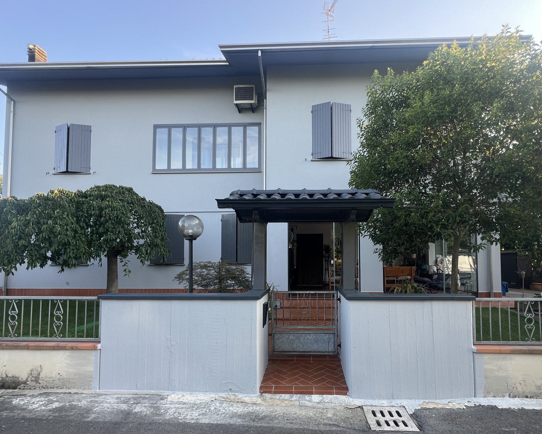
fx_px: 273
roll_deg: +0.4
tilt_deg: +1.6
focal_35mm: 17
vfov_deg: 76.4
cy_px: 252
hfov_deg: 89.4
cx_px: 294
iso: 40
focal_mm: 1.57
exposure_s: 1/99
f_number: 1.8
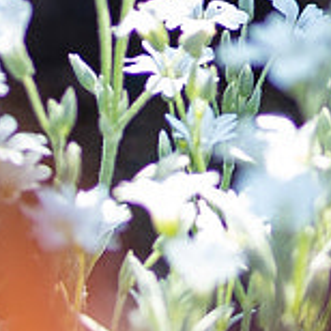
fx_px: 6696
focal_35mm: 619
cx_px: 1315
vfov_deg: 2.8
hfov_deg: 2.8
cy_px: 379
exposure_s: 1/200
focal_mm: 70
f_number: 3.5
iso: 100
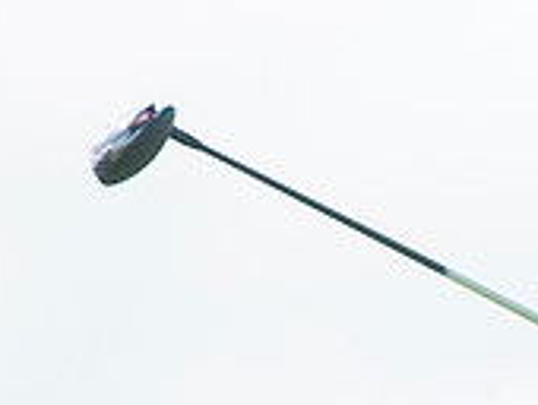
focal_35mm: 983
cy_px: 585
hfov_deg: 2.0
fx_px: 15299
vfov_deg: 1.5
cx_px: 899
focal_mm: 300
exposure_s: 1/2500
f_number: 5.6
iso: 320
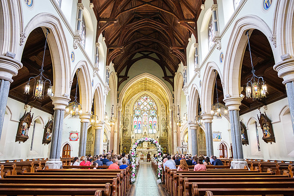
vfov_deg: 52.0
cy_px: 98
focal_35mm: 25
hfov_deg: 72.4
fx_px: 201
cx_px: 147
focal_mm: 16
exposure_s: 1/160
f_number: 2.8
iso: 2500
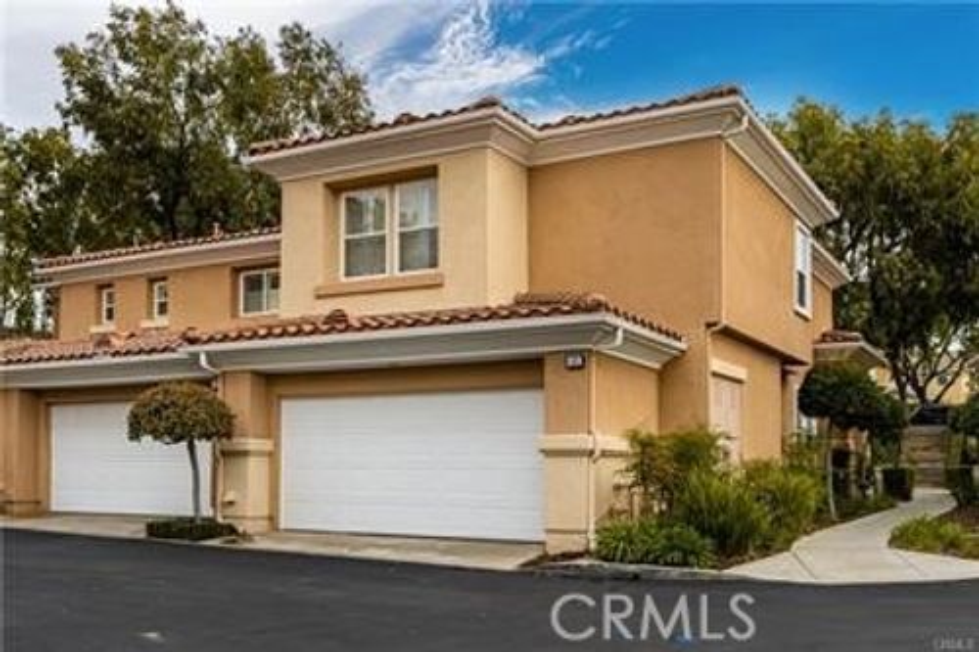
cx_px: 490
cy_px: 326
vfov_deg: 53.1
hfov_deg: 73.8
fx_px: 652
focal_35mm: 24
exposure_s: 1/125
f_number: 16
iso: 200
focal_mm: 24
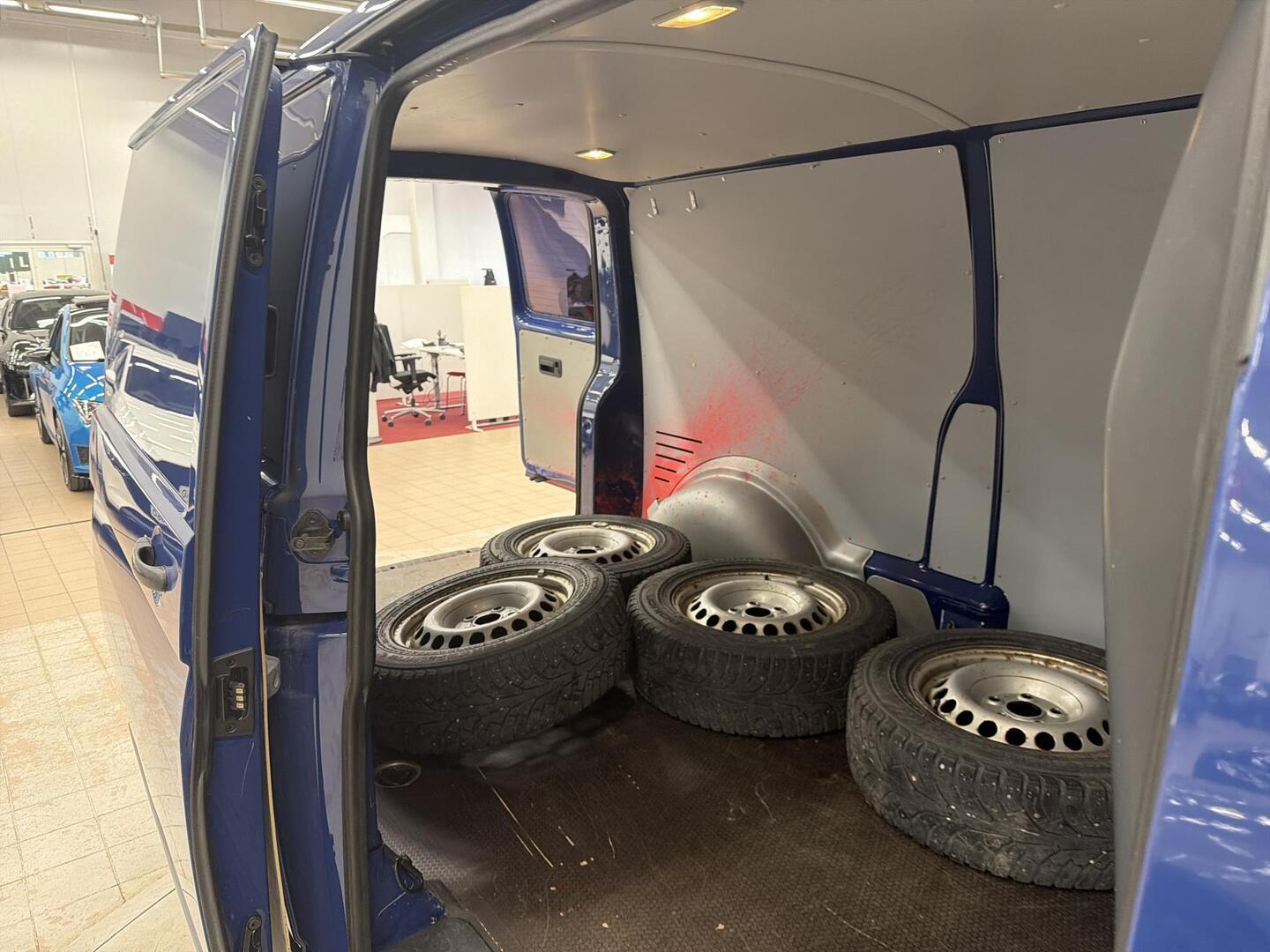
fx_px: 881
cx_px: 635
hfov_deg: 71.6
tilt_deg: -12.0
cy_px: 476
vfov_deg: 56.8
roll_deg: +2.0
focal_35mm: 24
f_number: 1.78
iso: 250
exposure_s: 1/50
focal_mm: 6.76
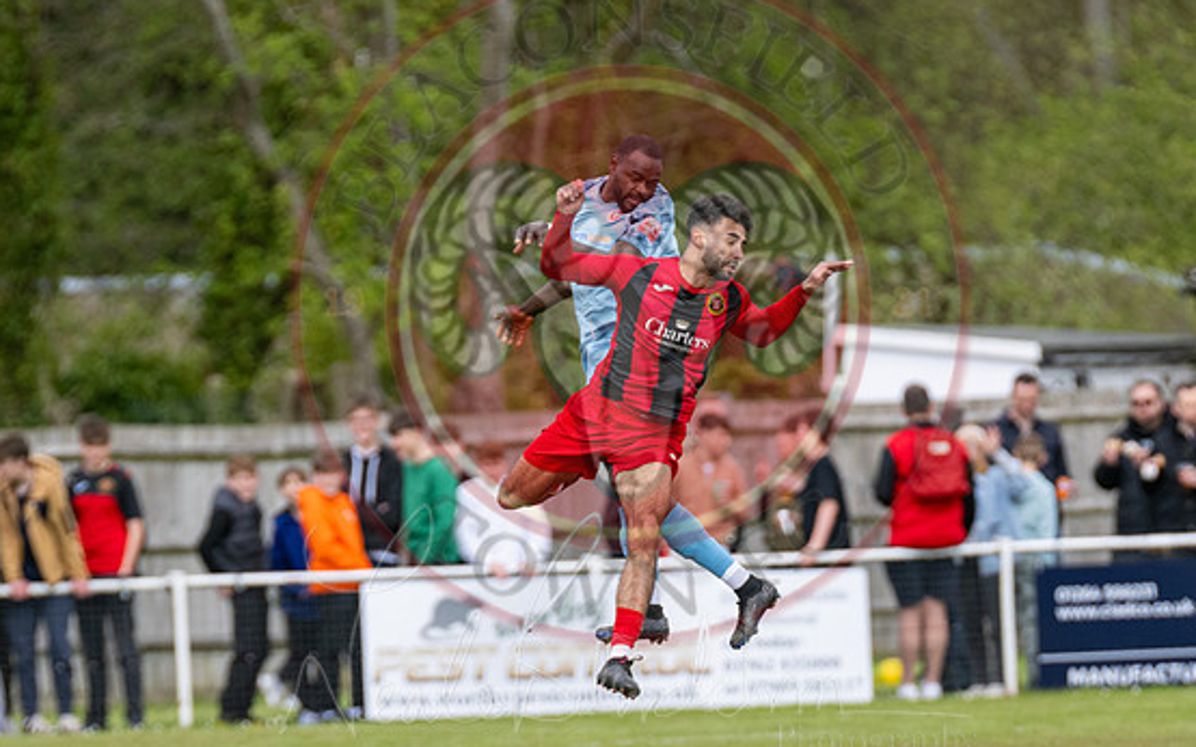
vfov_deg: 2.0
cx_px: 684
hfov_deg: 3.2
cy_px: 695
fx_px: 21313
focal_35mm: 654
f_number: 4
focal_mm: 300
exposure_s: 1/2000
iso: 400
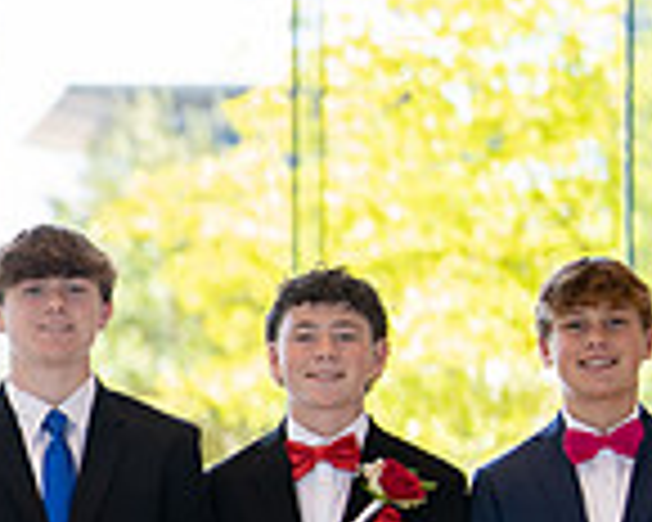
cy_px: 691
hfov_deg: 8.5
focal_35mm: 220
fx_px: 4245
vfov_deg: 7.0
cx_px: -479
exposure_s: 1/320
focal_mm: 50
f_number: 1.2
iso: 100
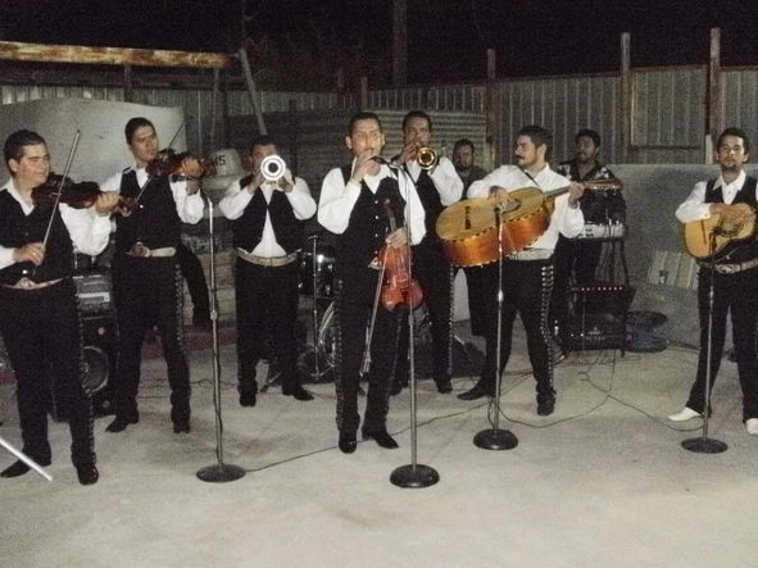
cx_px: 389
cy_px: 277
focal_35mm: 39
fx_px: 854
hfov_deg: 47.9
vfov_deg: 36.8
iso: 1600
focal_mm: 6.3
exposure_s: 1/30
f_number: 3.5
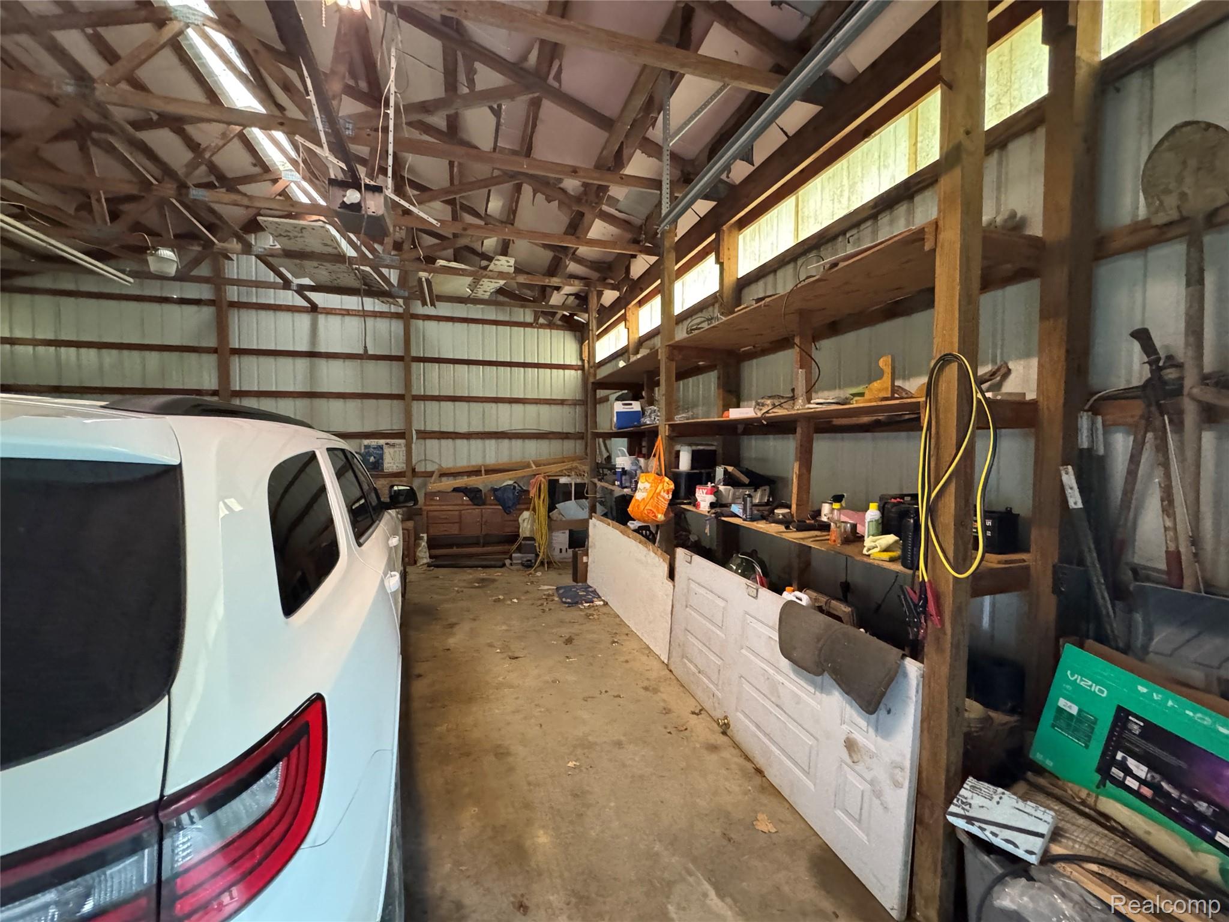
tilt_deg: -2.0
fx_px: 497
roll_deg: -0.1
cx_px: 614
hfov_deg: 102.1
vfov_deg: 85.7
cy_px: 461
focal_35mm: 14
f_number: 2.2
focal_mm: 2.22
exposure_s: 1/60
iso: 1250
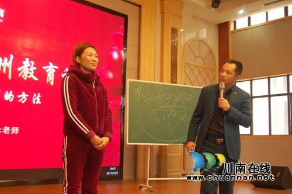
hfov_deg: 46.5
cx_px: 146
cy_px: 97
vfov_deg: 31.8
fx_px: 340
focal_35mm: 42
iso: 400
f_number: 4.2
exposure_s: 1/13
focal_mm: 28
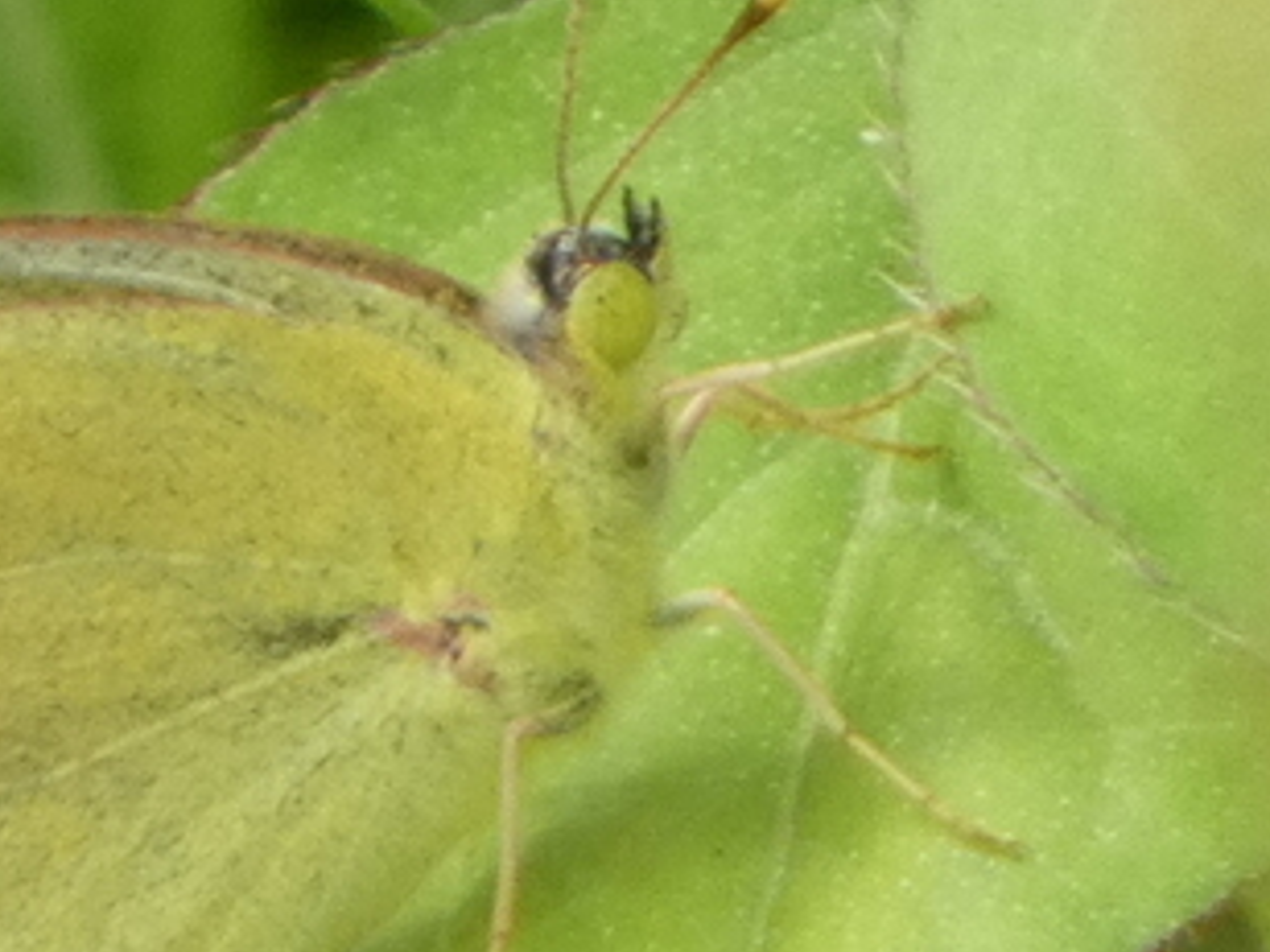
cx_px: 155
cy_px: 631
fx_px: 121952
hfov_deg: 0.6
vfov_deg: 0.4
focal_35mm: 3324
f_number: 5.9
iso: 200
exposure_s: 1/125
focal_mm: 215
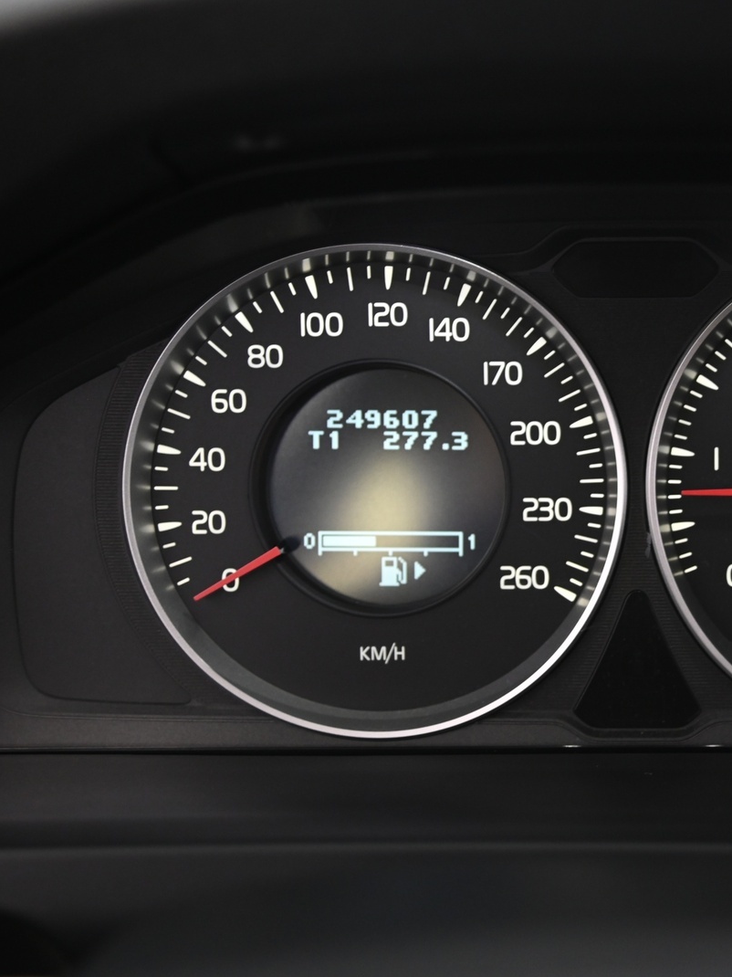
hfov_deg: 20.7
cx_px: 623
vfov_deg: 27.8
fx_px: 1974
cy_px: 492
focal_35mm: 70
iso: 2000
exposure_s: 1/15
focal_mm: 48
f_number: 4
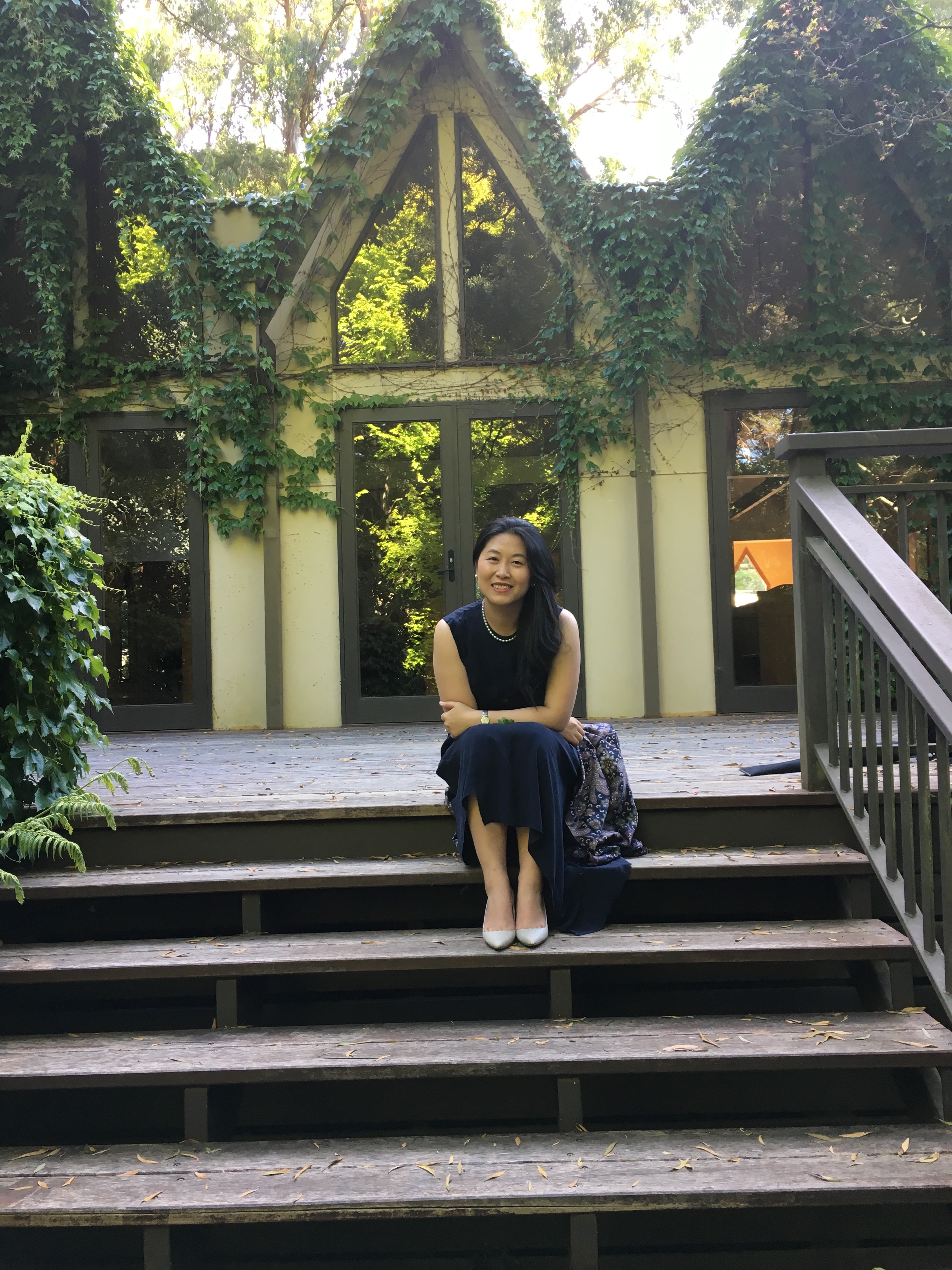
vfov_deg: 61.7
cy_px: 635
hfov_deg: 48.2
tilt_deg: +1.5
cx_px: 476
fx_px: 1063
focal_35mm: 29
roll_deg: -0.4
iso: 32
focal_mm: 4.15
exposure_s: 1/33
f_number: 2.2
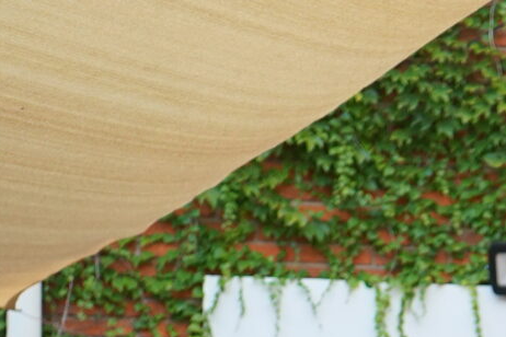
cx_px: 785
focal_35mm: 183
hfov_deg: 10.8
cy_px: 908
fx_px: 2572
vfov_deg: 6.9
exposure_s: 1/160
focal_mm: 33
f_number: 4
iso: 400
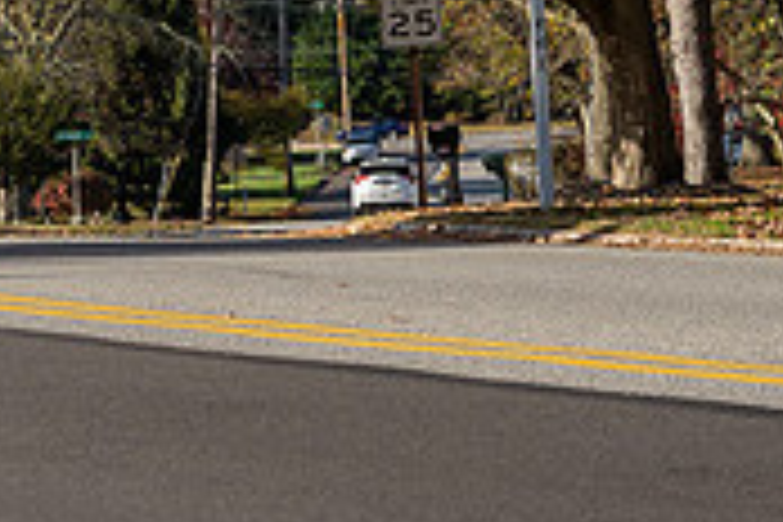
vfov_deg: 6.3
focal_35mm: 217
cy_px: -182
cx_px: 9
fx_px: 4719
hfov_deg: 9.4
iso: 125
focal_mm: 65
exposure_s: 1/640
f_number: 5
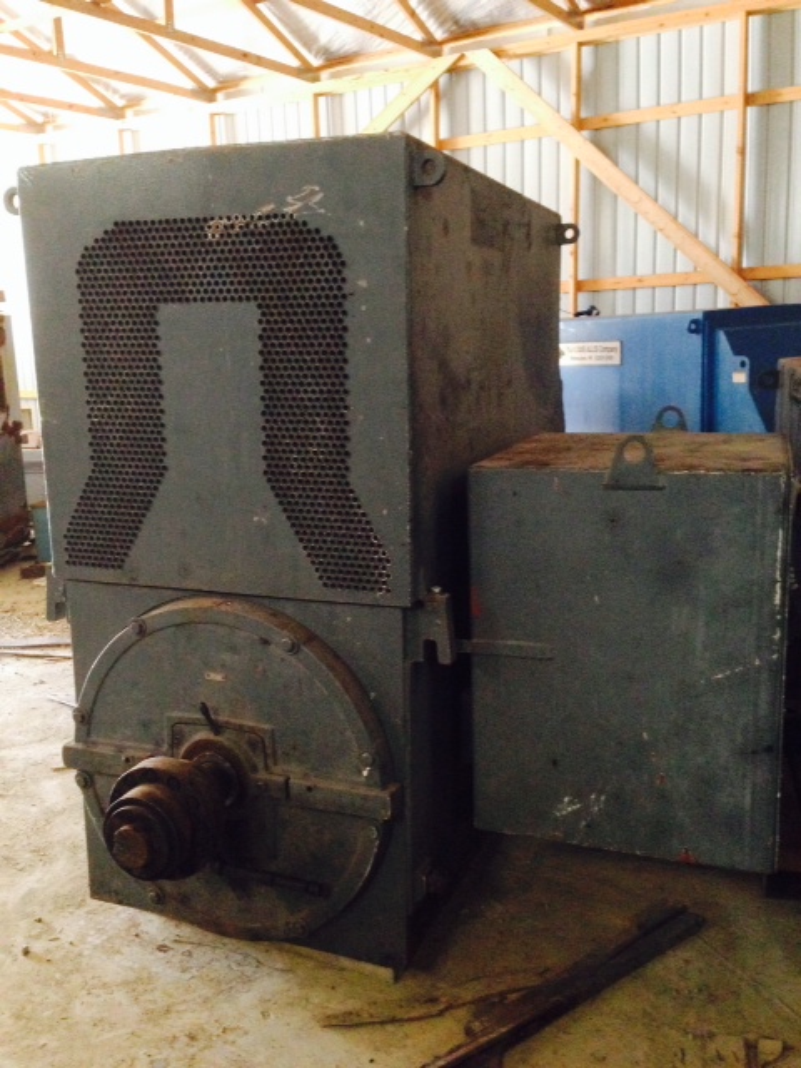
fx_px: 1018
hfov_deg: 42.9
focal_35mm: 33
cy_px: 534
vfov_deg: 55.4
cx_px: 400
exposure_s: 1/15
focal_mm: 4.12
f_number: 2.4
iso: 500
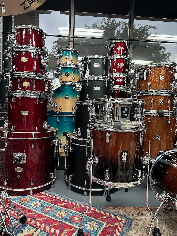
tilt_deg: -4.2
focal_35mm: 24
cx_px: 88
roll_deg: -1.7
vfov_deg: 71.6
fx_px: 164
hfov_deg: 56.8
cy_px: 118
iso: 400
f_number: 1.78
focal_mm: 6.86
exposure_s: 1/60
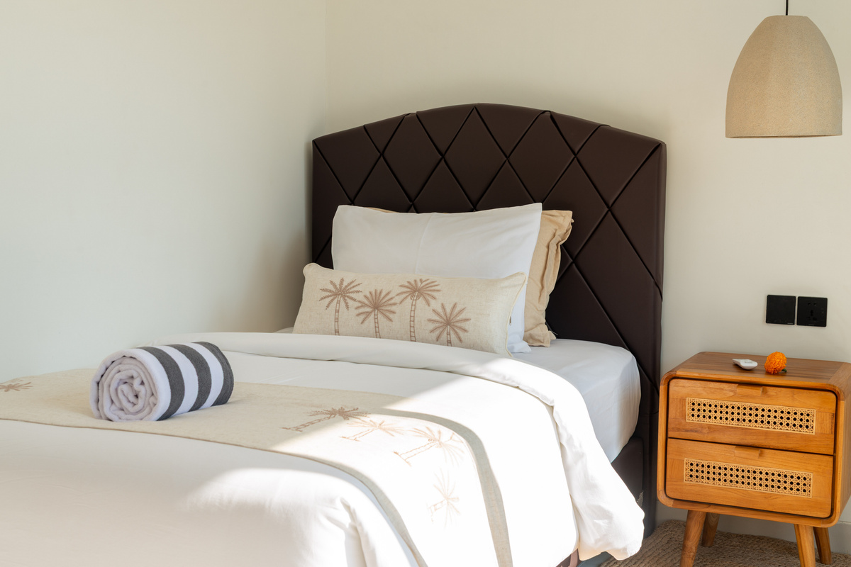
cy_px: 284
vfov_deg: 27.0
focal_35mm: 50
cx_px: 426
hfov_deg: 39.6
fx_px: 1182
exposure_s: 1/80
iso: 100
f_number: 8
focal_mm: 50
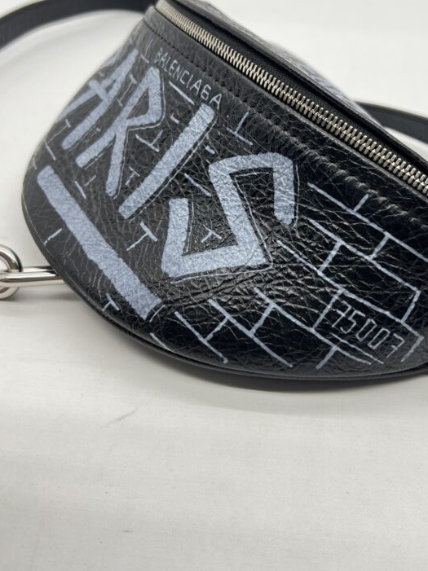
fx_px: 627
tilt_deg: -35.3
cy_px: 229
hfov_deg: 37.4
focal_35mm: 38
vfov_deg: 48.7
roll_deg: -2.2
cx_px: 271
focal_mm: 5.7
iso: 40
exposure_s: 1/100
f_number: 1.5
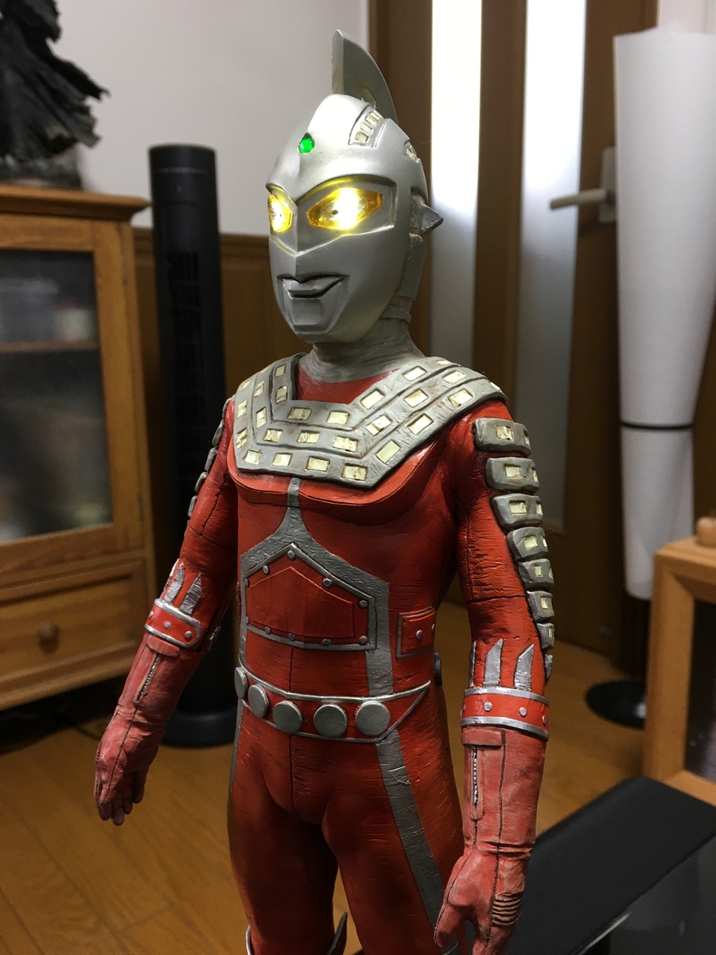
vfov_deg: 61.7
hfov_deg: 48.2
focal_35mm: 29
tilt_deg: -11.4
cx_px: 358
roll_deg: +1.4
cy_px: 478
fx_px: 800
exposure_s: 1/15
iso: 40
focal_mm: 4.15
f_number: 2.2
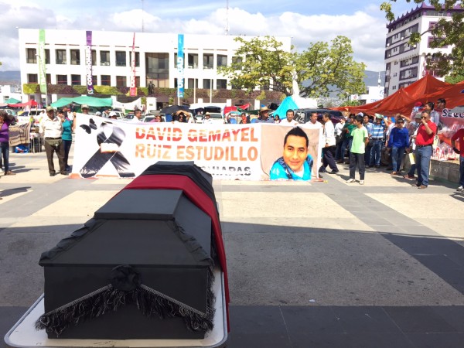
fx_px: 389
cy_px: 174
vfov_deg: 48.2
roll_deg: -1.9
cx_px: 232
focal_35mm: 29
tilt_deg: -9.2
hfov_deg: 61.7
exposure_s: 1/989
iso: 32
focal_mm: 4.15
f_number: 2.2
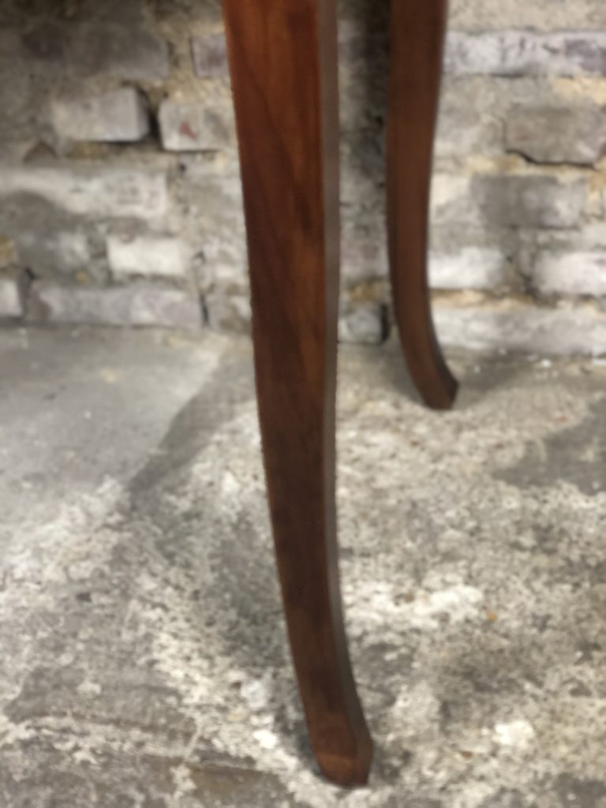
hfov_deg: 28.0
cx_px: 303
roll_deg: +4.1
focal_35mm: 52
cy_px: 404
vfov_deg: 36.8
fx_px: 1214
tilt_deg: -32.4
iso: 160
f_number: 2.4
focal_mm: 6
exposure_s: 1/20
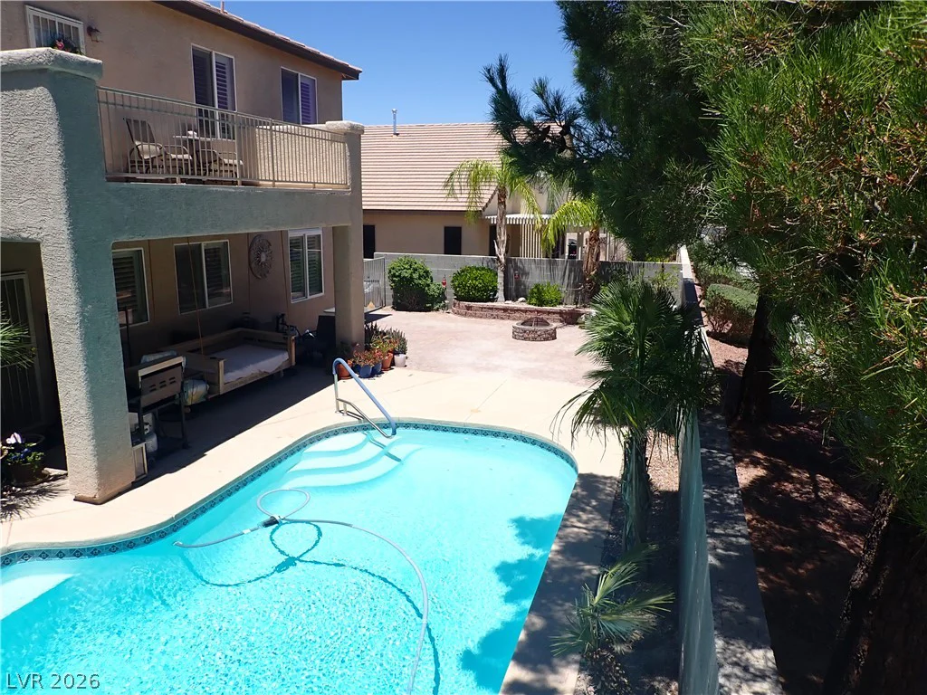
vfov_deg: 54.9
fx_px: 669
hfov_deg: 69.4
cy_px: 348
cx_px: 464
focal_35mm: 25
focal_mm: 4.5
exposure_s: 1/200
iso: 100
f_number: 8
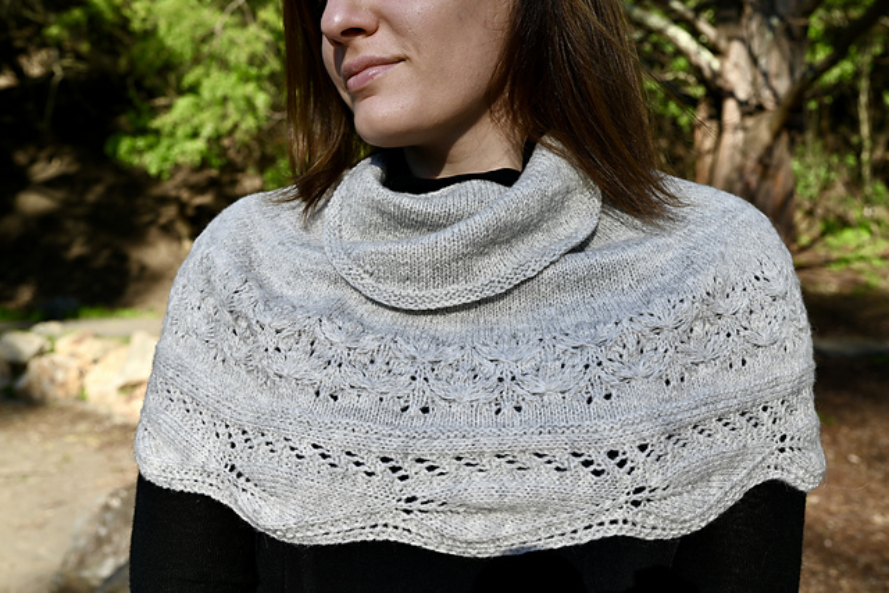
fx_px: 864
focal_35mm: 35
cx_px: 444
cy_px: 296
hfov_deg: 54.4
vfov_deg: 37.9
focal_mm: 35
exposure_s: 1/320
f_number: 6.3
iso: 100
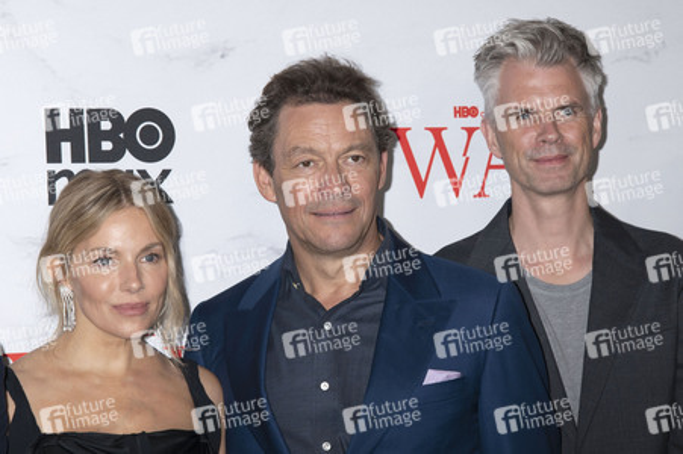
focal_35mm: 92
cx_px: 342
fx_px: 1744
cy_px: 227
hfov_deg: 22.2
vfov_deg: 14.8
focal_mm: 92
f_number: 6.3
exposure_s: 1/200
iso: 640
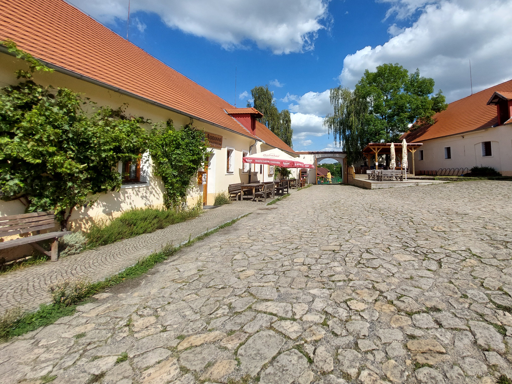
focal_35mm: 16
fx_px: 237
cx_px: 310
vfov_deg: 77.3
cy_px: 156
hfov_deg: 93.1
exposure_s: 1/2422
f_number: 2.2
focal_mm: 1.74
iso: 50
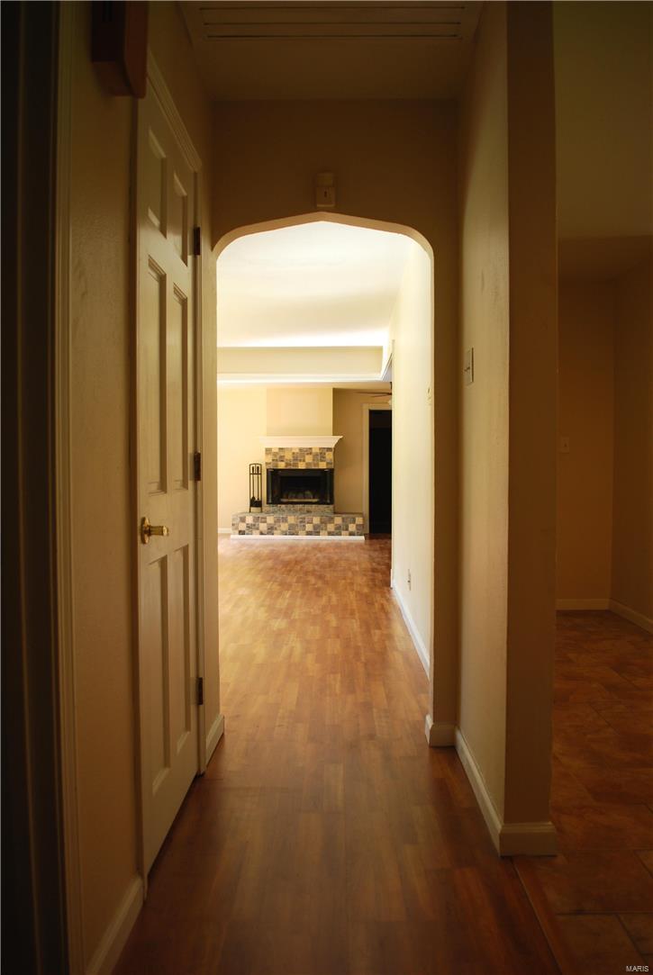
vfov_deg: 67.3
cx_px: 326
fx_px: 732
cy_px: 488
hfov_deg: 48.1
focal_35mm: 27
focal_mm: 18
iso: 200
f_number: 3.5
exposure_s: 1/40
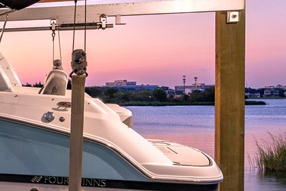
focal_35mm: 83
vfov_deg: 16.4
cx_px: -235
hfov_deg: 18.7
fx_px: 659
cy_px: 105
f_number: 9
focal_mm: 16
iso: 125
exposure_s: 1/2.5
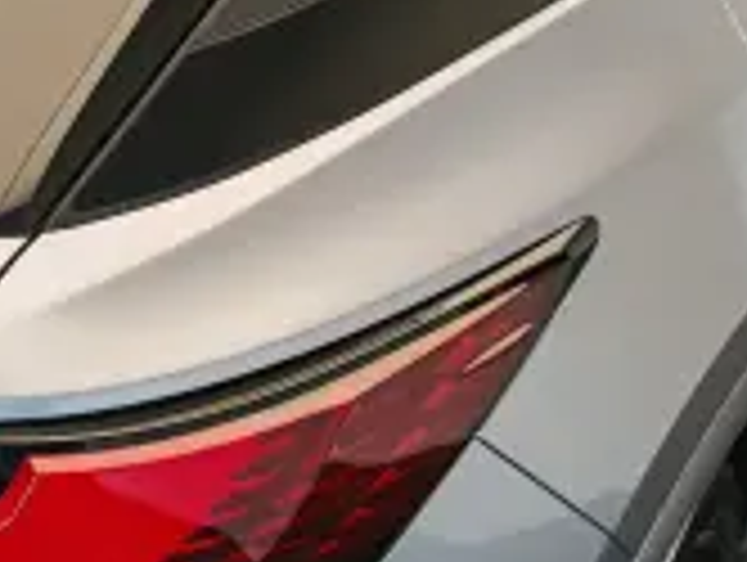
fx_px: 1124
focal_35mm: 52
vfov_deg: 27.4
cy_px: 99
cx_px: 14
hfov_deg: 33.8
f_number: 2
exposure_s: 1/130
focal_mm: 6.83
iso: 100
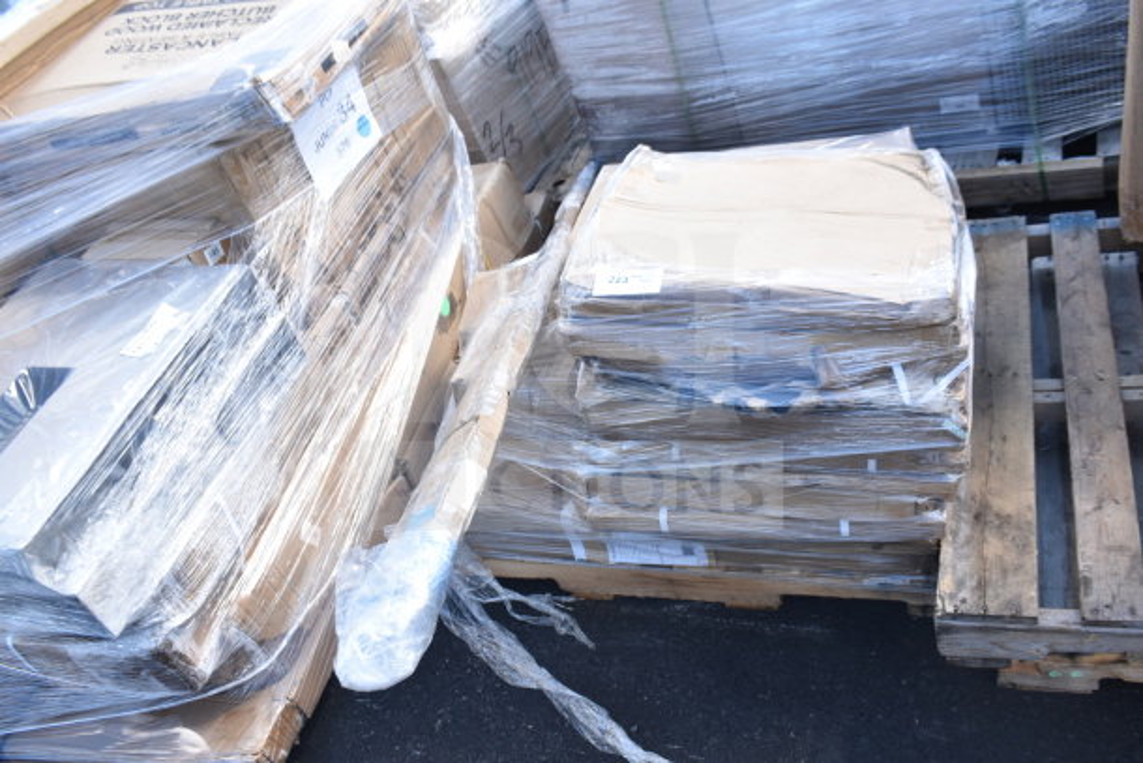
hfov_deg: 59.5
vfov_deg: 41.7
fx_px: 1000
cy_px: 382
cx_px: 572
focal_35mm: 32
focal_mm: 21
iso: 200
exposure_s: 1/125
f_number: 5.6
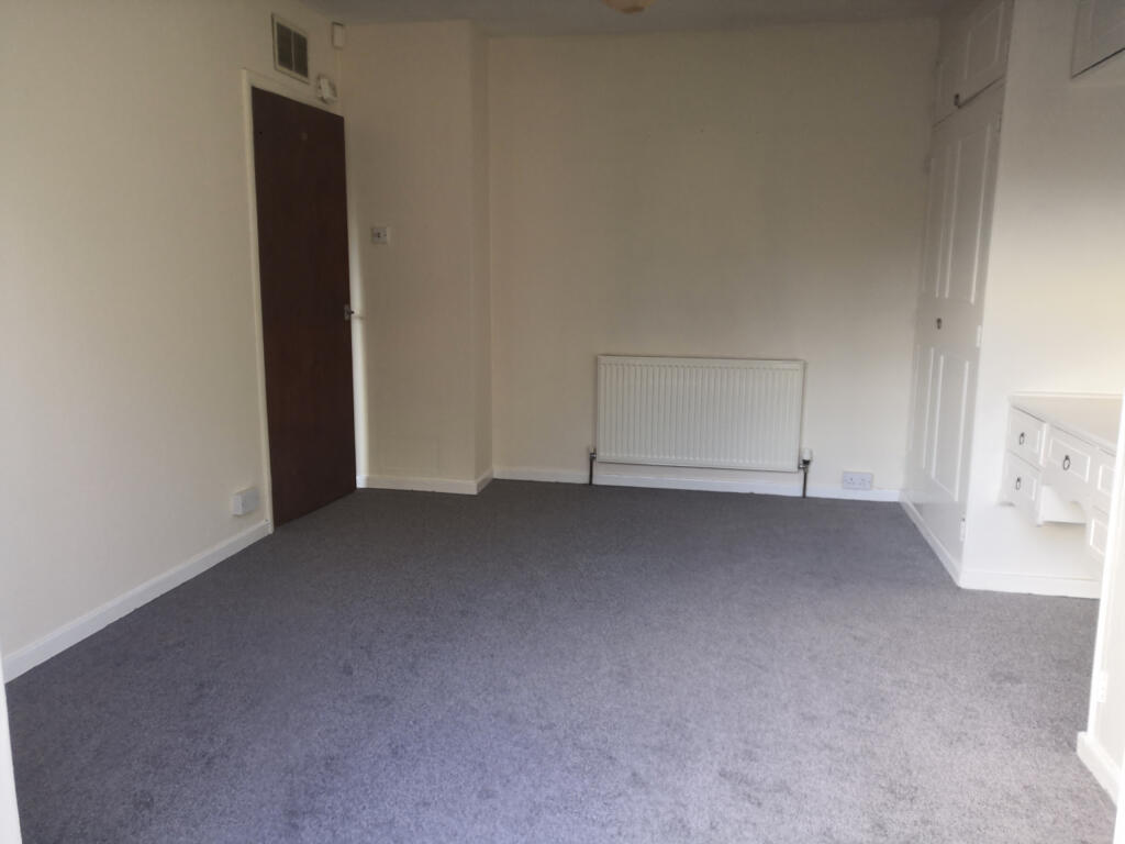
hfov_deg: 65.3
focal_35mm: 27
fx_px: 877
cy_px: 422
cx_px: 562
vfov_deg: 51.4
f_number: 1.8
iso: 100
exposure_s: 1/50
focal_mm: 3.95
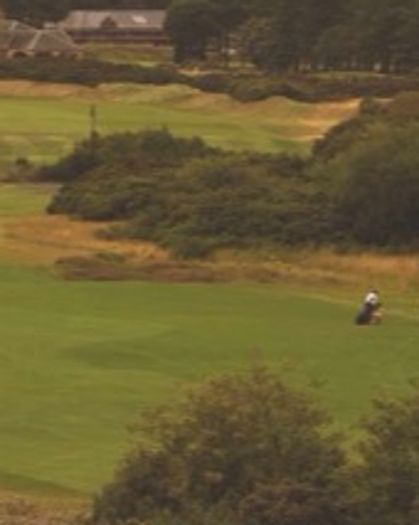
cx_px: 281
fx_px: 5480
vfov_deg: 5.5
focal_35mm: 353
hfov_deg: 4.4
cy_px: 27
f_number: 4
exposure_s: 1/1000
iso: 125
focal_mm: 50
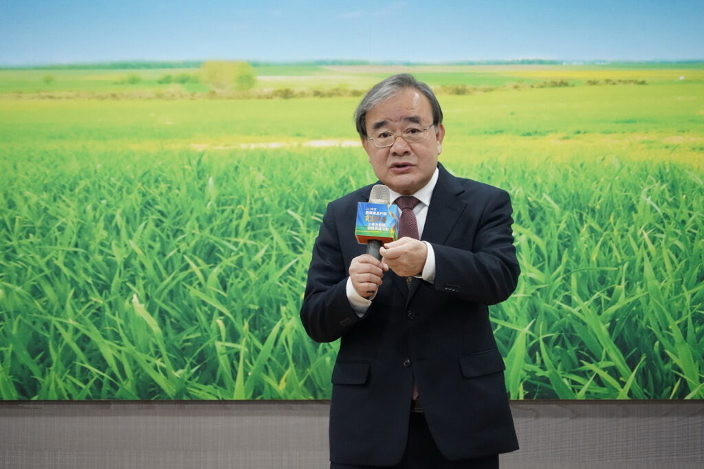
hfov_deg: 10.2
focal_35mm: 201
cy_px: 234
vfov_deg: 6.8
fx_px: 3929
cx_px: 352
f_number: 6.3
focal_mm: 201
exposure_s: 1/200
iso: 6400
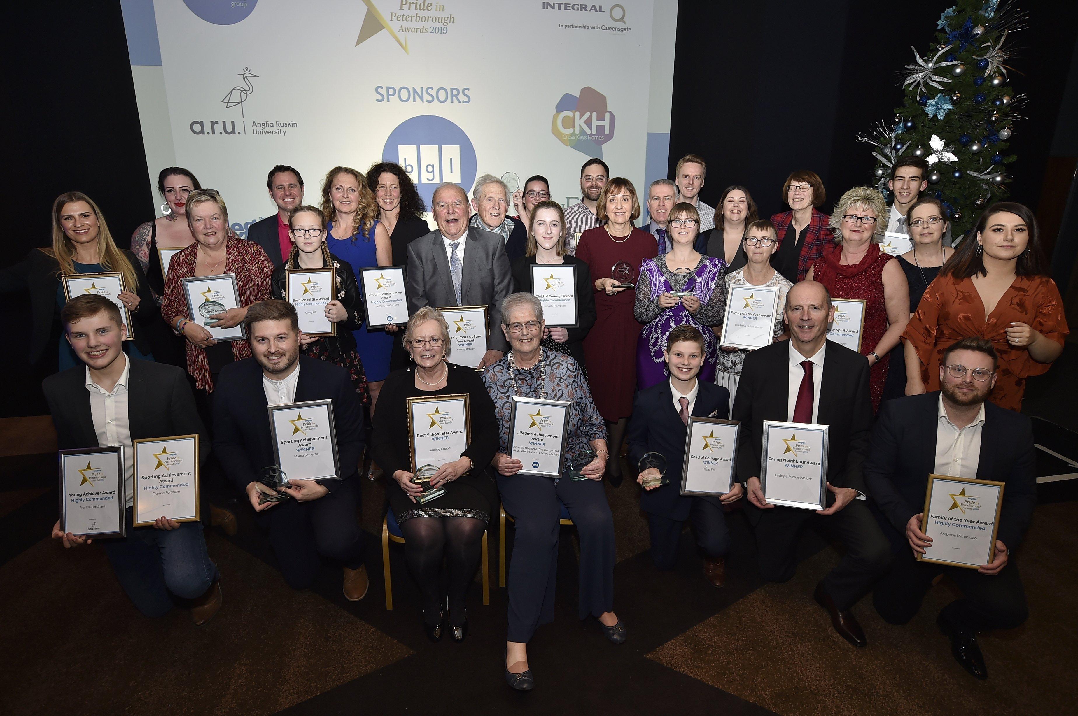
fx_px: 598
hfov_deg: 84.0
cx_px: 539
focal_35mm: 20
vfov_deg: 61.8
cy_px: 358
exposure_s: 1/80
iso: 400
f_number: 4.5
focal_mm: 20
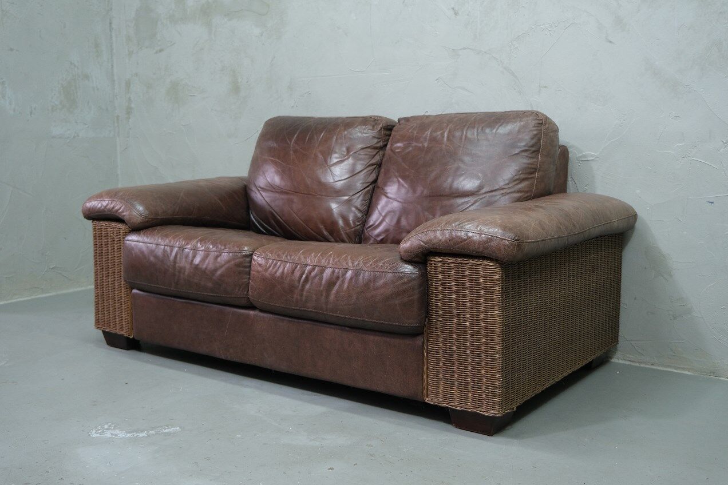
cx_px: 364
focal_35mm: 39
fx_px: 789
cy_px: 242
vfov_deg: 34.2
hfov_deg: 49.6
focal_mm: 26
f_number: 4
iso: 1250
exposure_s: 1/40
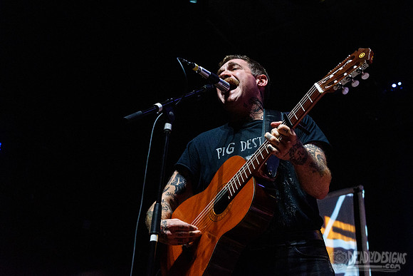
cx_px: 219
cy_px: 123
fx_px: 639
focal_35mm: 56
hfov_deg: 35.8
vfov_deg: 24.3
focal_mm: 50
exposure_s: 1/125
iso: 6400
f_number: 4
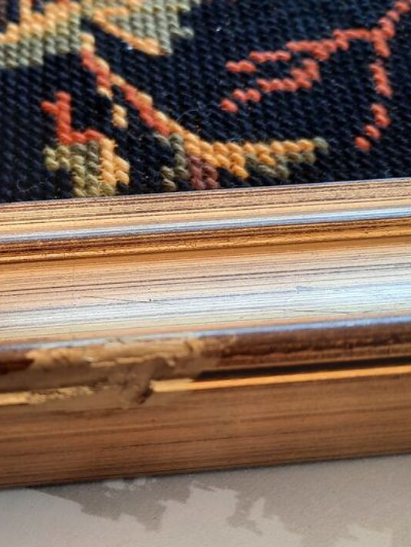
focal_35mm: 47
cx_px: 144
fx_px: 744
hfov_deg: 30.7
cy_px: 224
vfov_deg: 40.3
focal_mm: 4.6
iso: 160
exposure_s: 1/50
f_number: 2
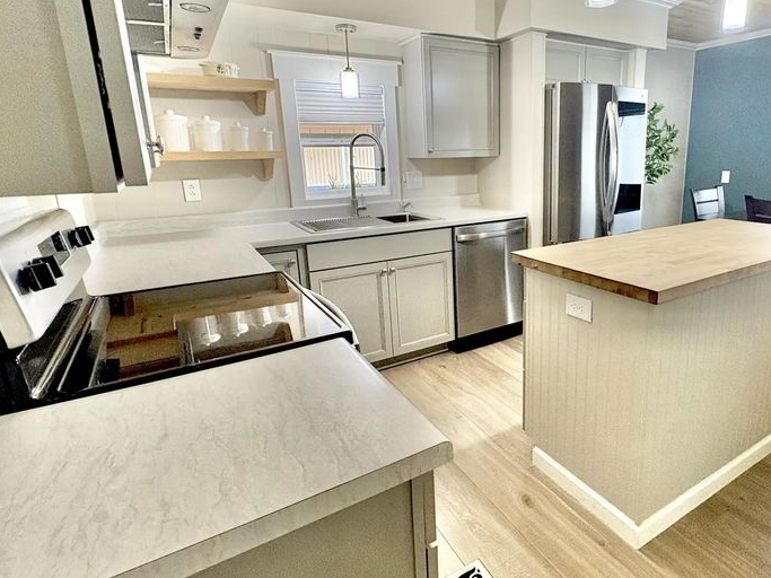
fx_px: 468
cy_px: 260
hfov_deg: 77.7
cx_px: 476
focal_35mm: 21
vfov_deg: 63.3
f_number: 2.2
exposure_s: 1/120
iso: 320
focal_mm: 2.22
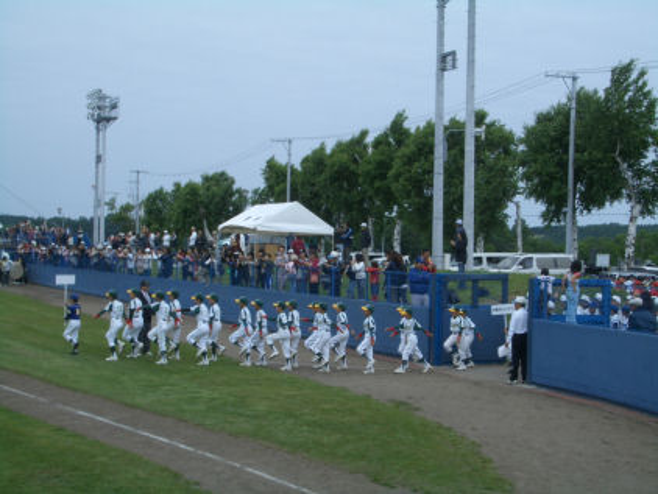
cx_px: 329
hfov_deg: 31.2
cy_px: 247
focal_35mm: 62
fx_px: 1179
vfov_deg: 23.7
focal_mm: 10.2
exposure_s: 1/500
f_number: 5.6
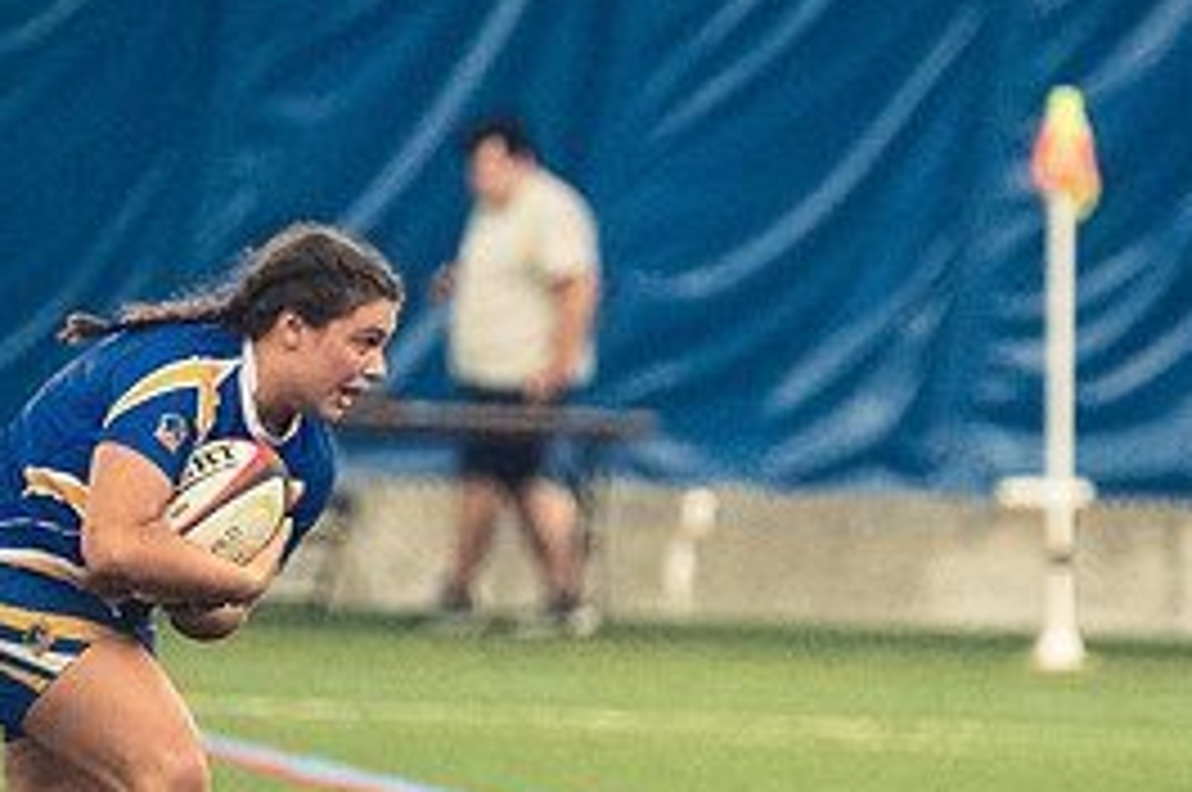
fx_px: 21727
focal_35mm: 657
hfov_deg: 3.1
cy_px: 626
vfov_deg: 2.1
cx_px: 751
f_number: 2.8
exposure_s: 1/500
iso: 12800
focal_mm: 200
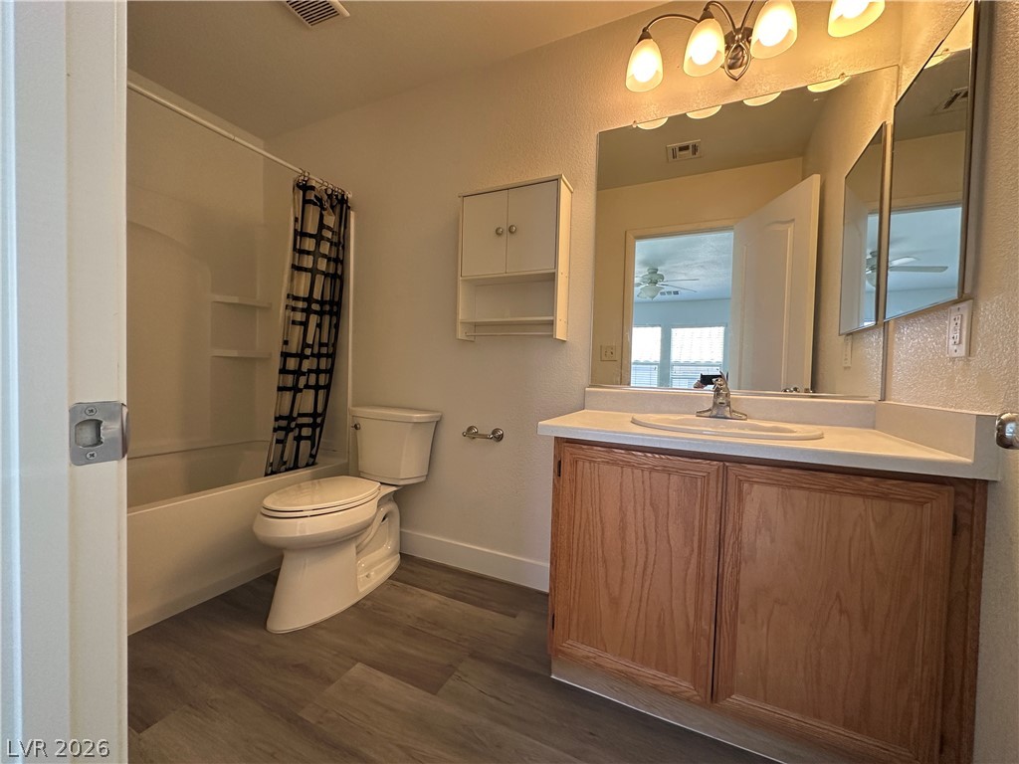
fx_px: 412
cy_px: 382
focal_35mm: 14
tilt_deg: -1.4
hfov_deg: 102.1
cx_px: 510
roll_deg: -1.5
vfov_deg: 85.7
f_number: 2.2
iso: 200
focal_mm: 2.22
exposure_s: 1/120
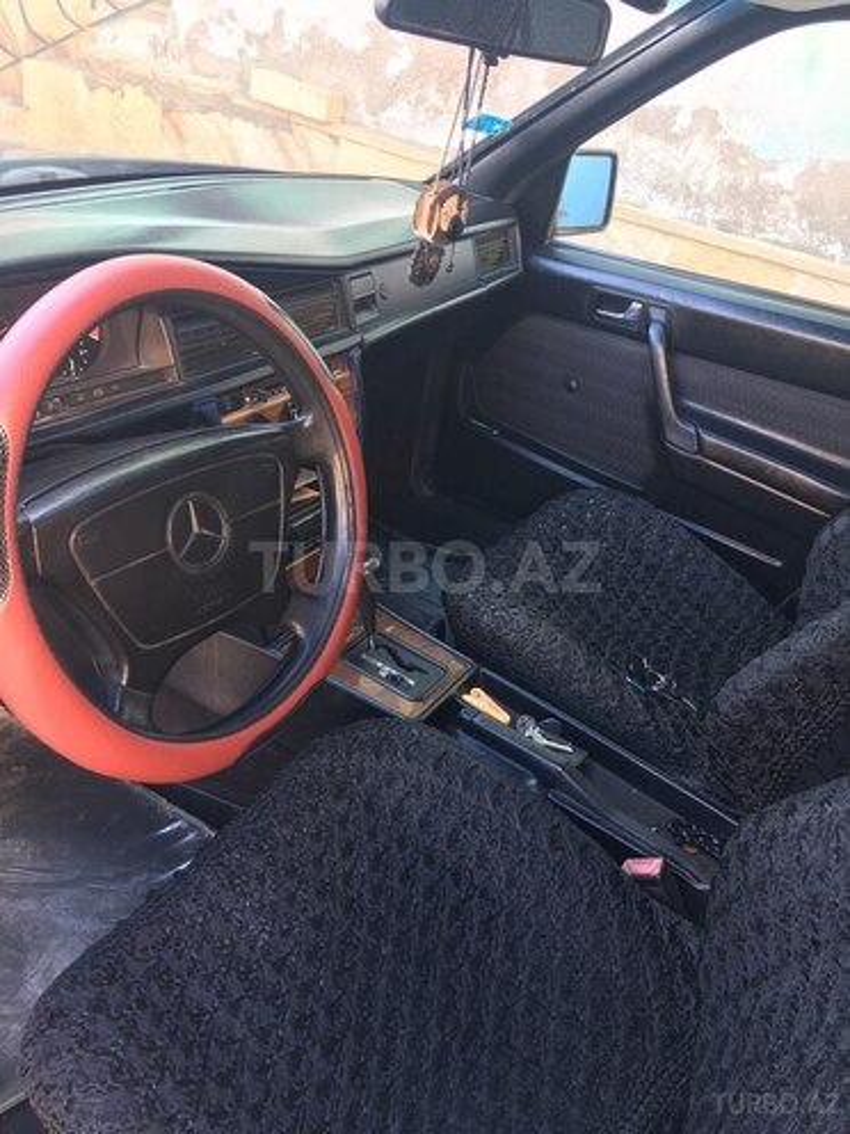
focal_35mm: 29
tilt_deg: -31.5
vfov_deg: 61.7
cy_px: 567
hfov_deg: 48.2
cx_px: 425
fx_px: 949
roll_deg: -11.5
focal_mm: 4.15
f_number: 2.2
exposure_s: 1/33
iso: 50
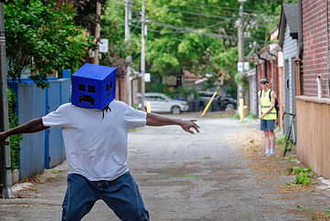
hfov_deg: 11.3
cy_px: 111
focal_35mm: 181
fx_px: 1660
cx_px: 208
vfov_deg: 7.6
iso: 500
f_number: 2.8
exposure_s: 1/250
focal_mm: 63.4
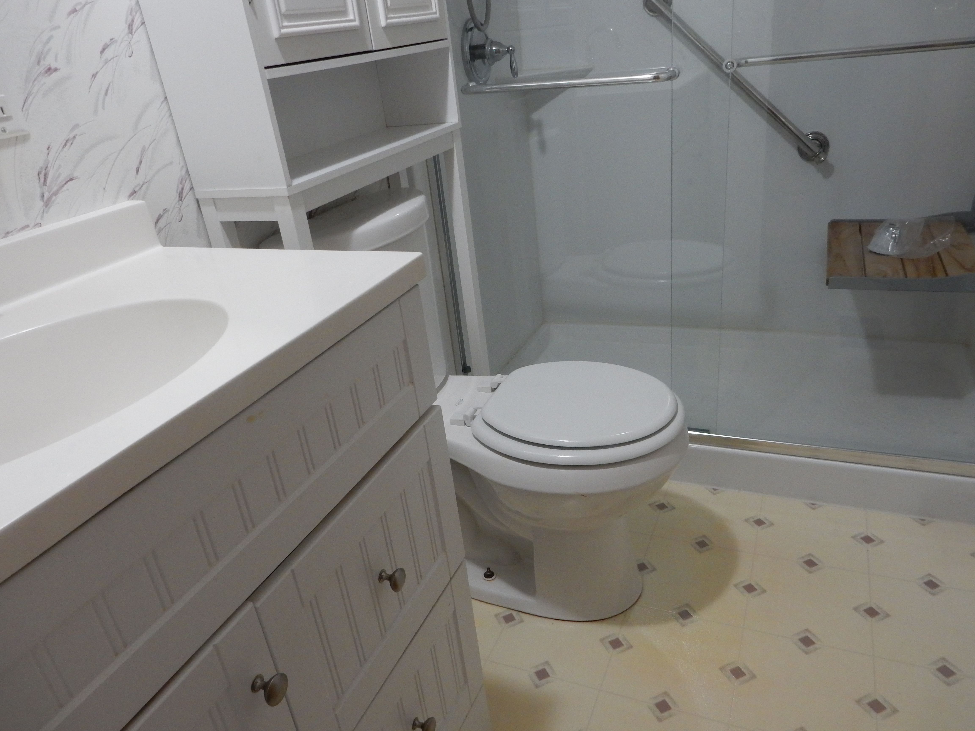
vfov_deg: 54.9
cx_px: 488
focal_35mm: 25
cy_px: 366
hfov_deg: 69.4
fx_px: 704
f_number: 3.7
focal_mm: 4.5
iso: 400
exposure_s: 1/30
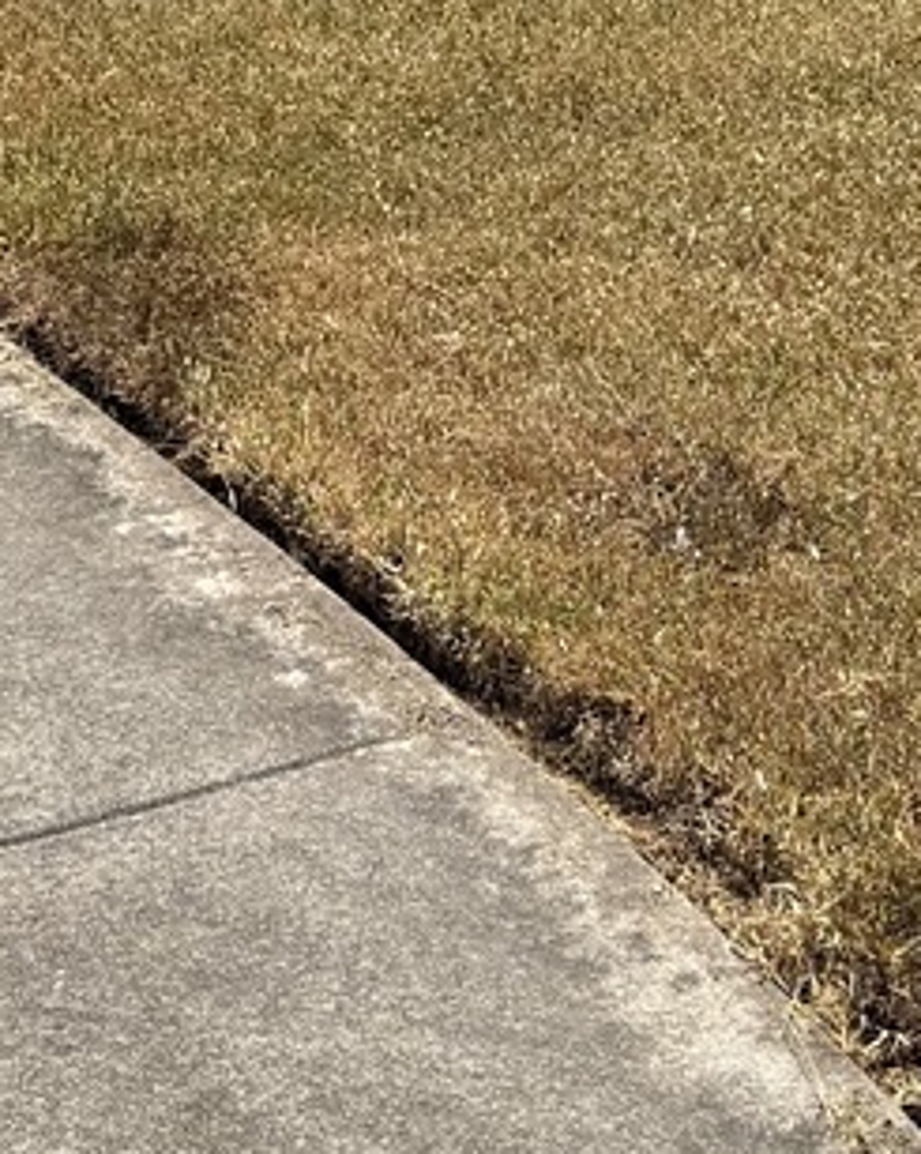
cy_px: -601
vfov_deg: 16.0
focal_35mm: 110
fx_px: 3754
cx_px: 444
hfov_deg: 14.0
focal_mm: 6.76
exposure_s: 1/5319
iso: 80
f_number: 1.78
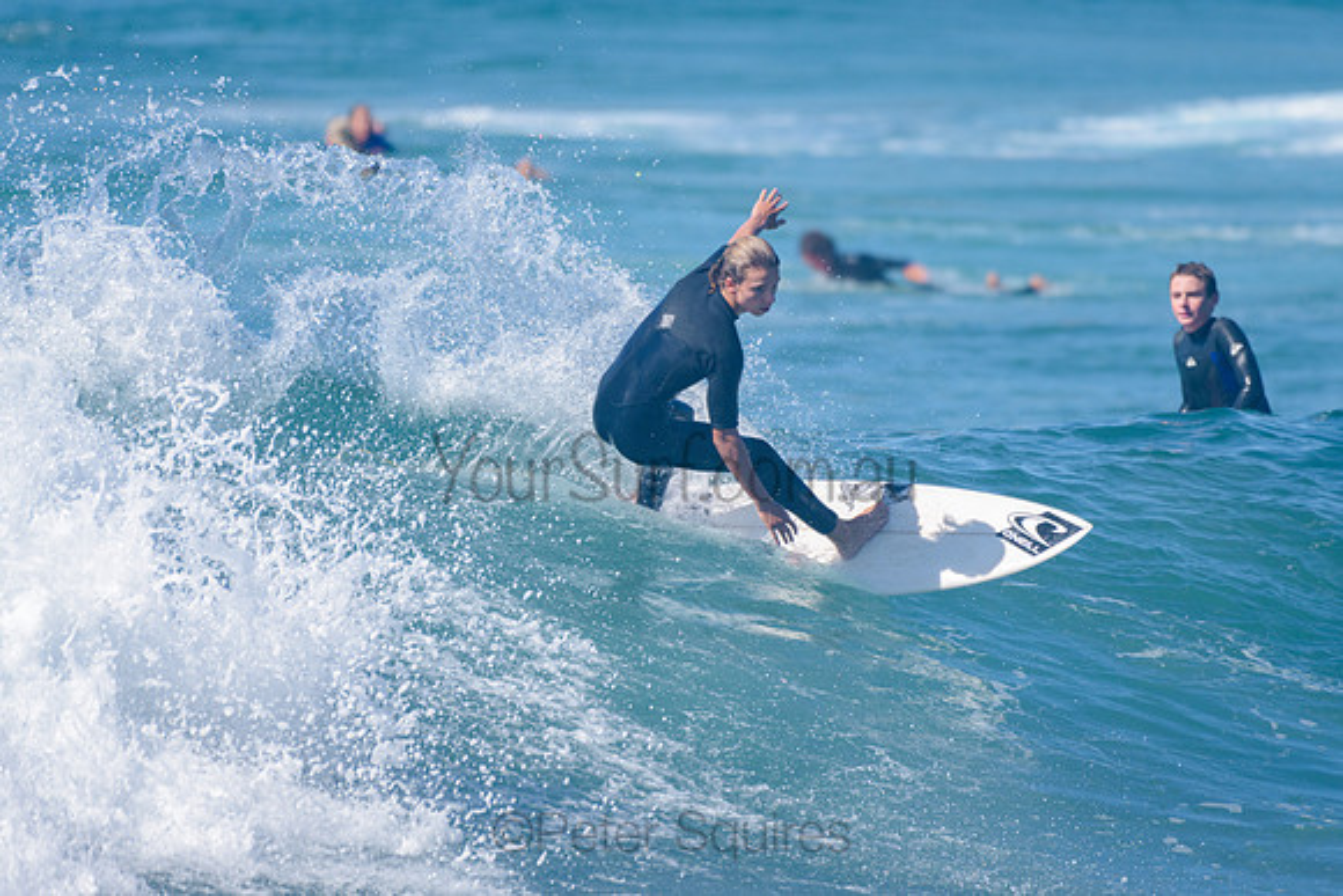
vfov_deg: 2.2
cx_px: 690
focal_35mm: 613
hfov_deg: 3.4
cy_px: 347
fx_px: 22865
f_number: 5.6
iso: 200
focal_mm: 500
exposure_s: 1/2000
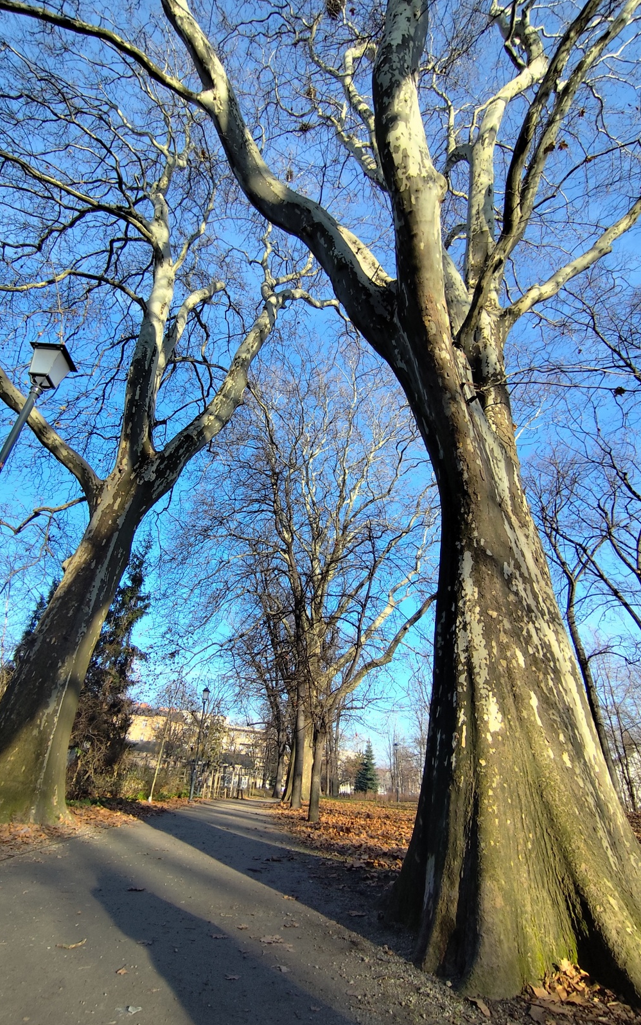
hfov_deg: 68.0
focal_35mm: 17
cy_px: 512
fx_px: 475
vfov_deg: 94.4
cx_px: 310
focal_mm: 1.65
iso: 50
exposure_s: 1/462
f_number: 2.2
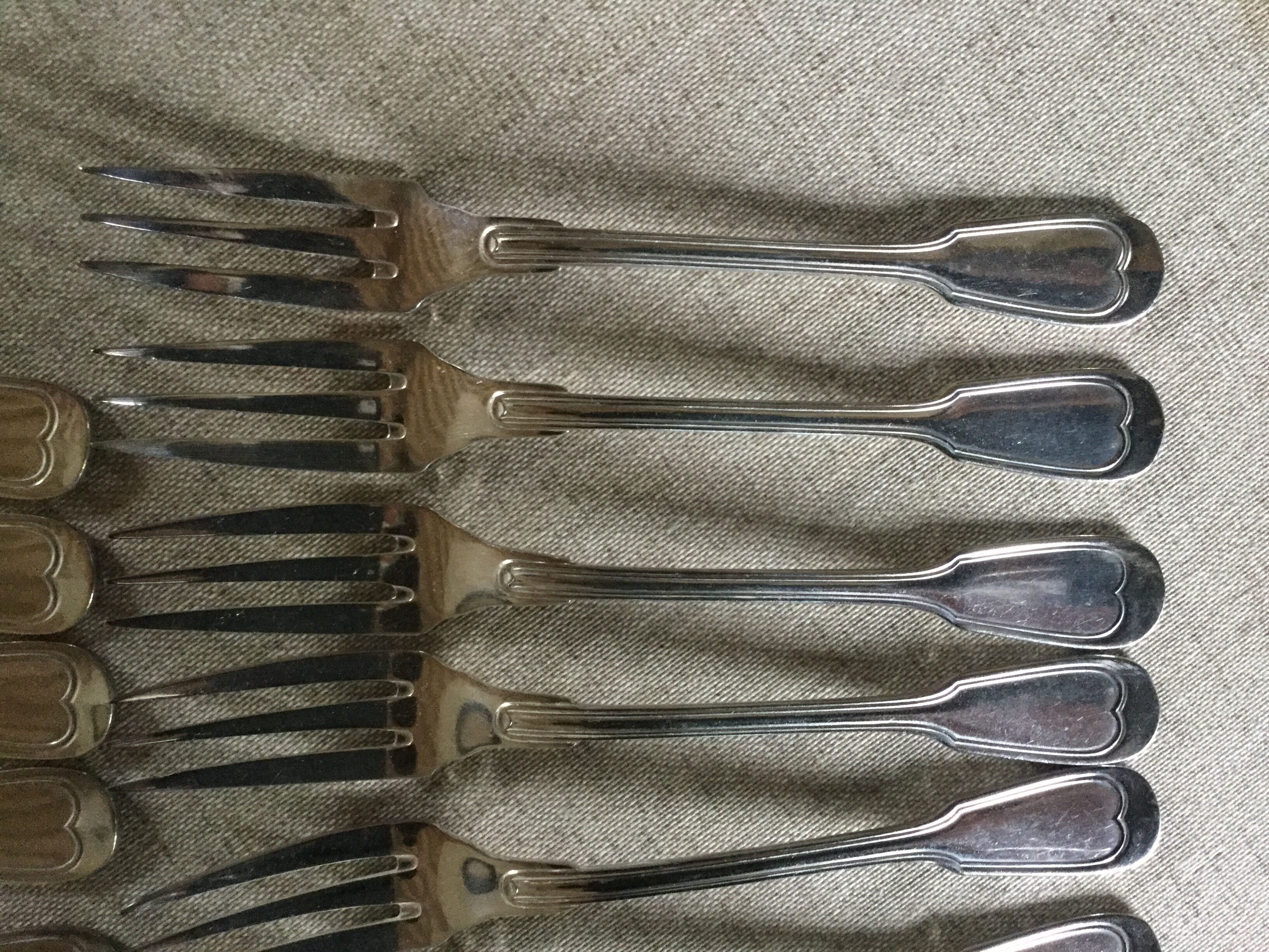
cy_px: 476
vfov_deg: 45.4
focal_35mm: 31
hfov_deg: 58.4
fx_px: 1136
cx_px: 634
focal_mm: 3.3
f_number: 2.4
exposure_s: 1/17
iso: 200
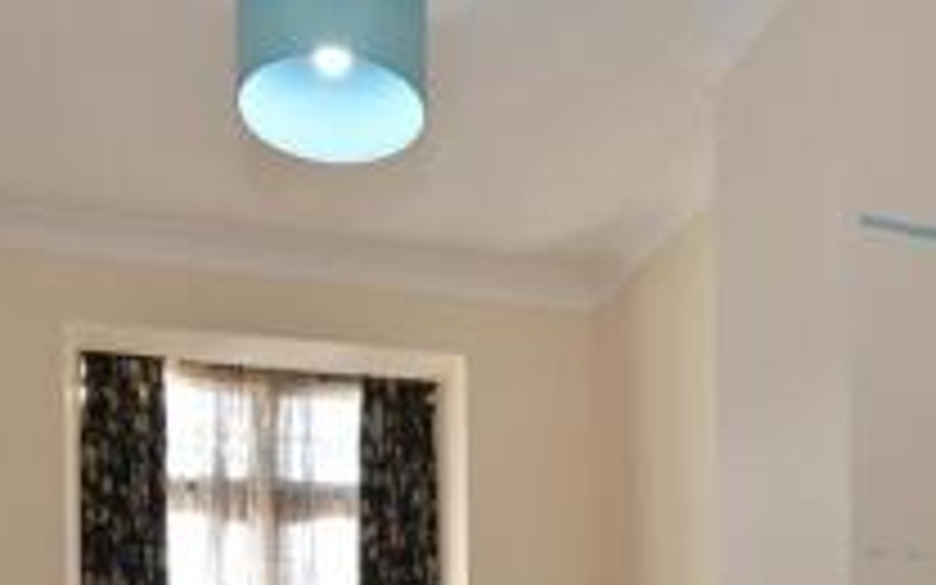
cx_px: 468
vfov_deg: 30.6
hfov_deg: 55.3
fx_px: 893
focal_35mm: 35
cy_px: 709
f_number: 8
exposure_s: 1/10
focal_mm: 10
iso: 250
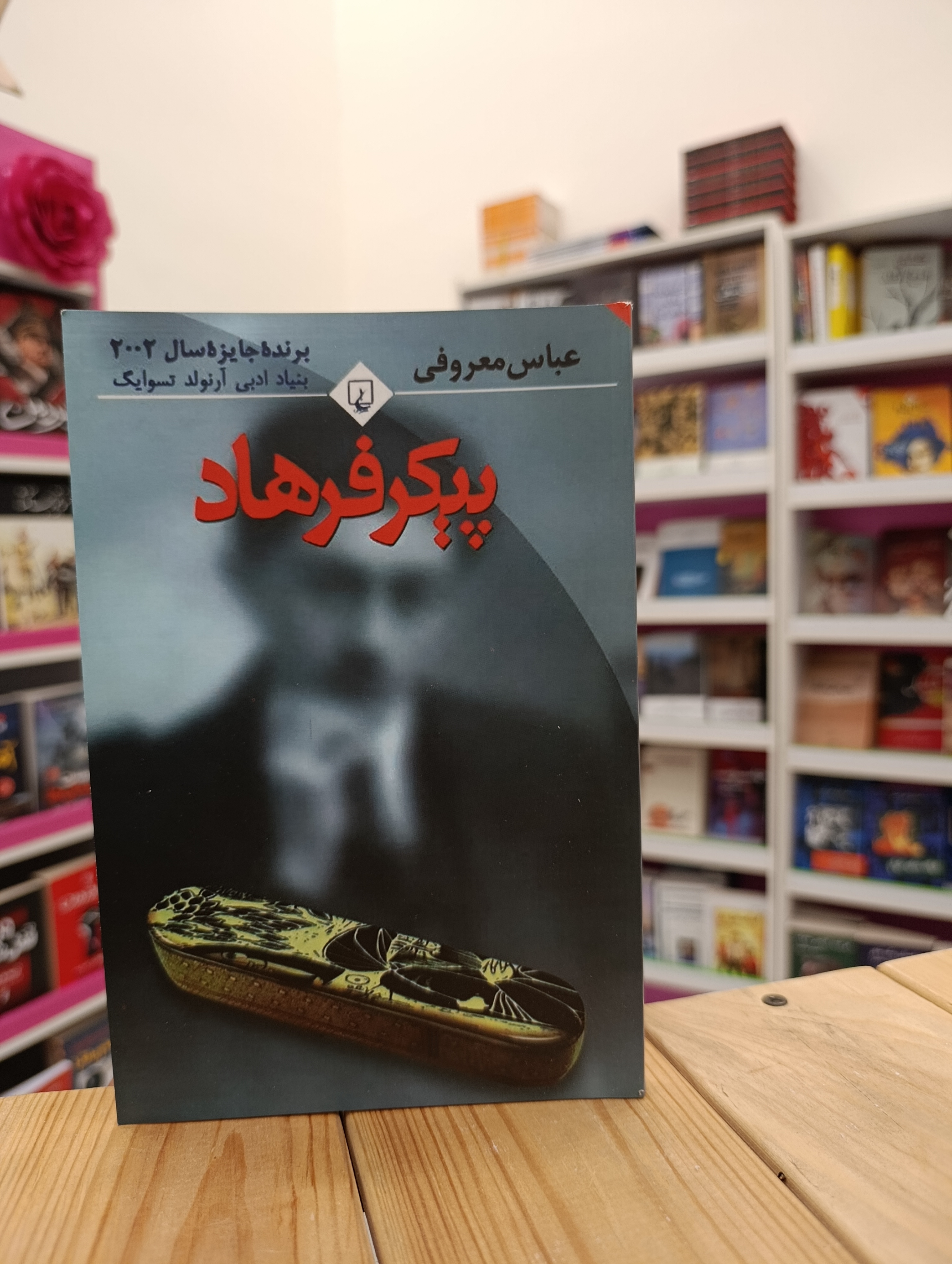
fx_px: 841
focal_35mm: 23
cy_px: 632
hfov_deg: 59.0
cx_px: 476
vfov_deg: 73.8
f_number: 1.65
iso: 690
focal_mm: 6.11
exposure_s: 1/100
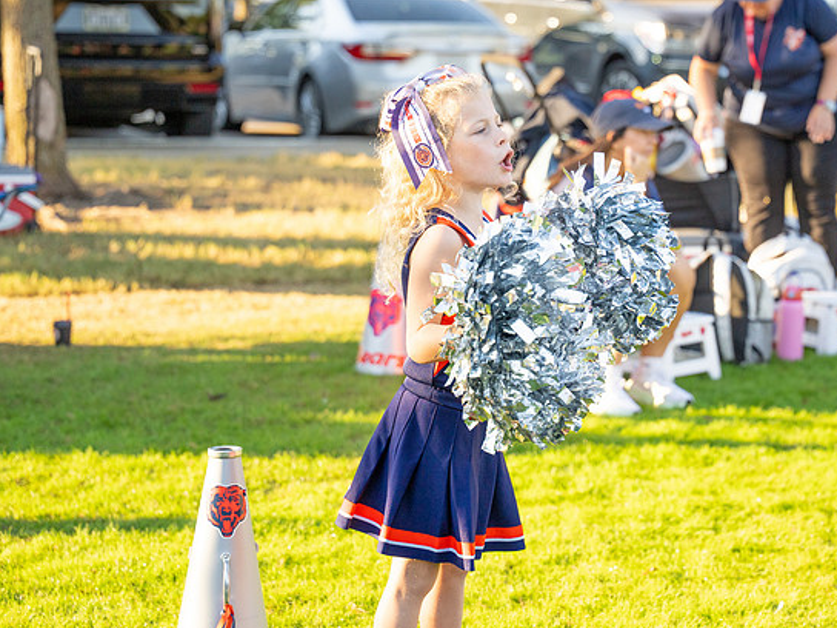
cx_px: 523
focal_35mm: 101
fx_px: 2442
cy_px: 245
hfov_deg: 19.4
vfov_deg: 14.6
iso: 400
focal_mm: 70
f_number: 2.8
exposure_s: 1/1600
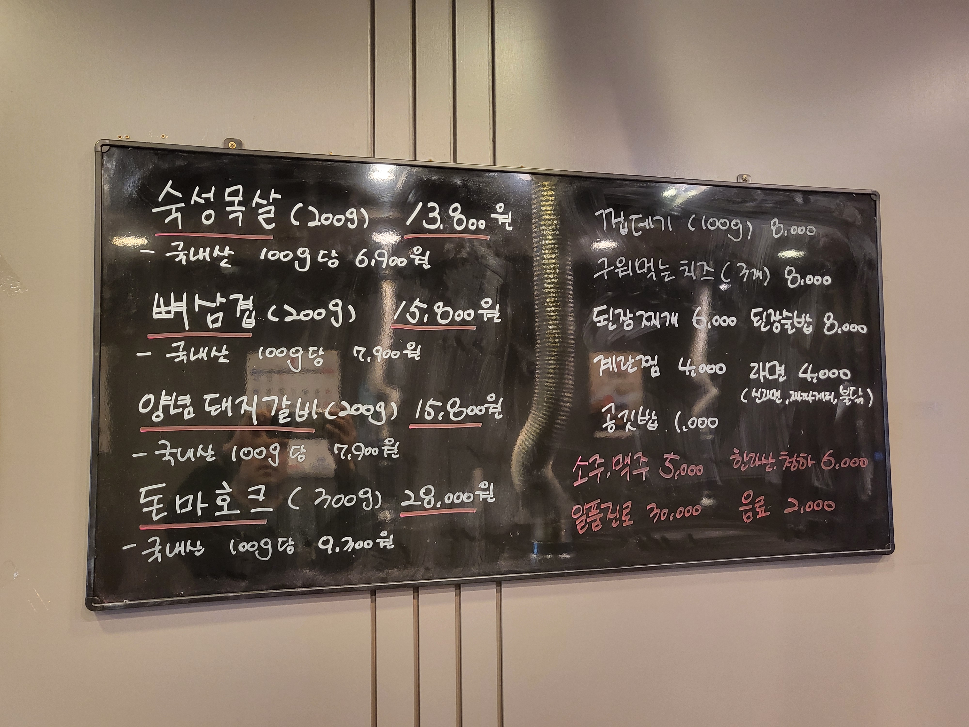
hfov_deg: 67.3
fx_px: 728
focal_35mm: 26
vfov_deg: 53.1
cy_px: 364
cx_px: 484
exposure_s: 1/30
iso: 500
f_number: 1.8
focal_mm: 4.25
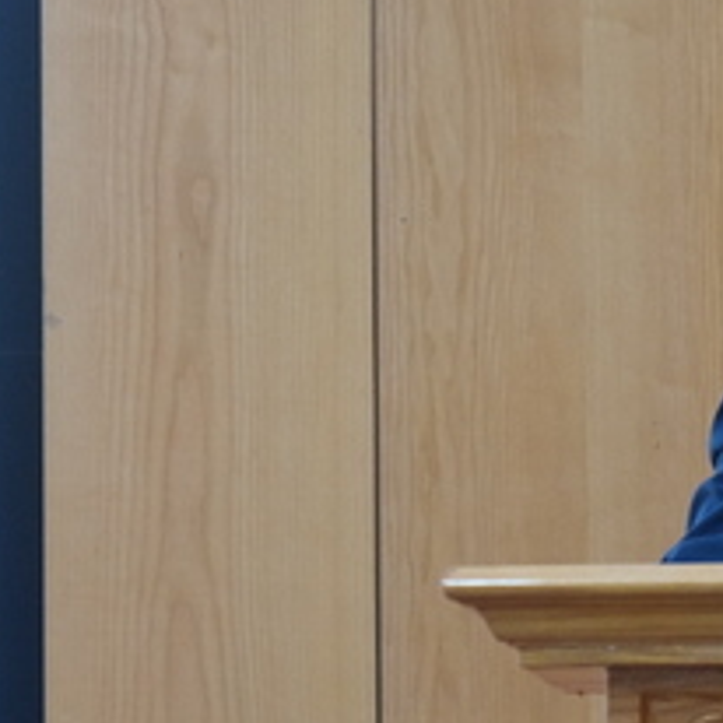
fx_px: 6475
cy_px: 121
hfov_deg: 6.4
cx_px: 853
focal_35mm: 274
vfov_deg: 6.4
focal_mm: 55
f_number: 4
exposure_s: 1/125
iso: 1250
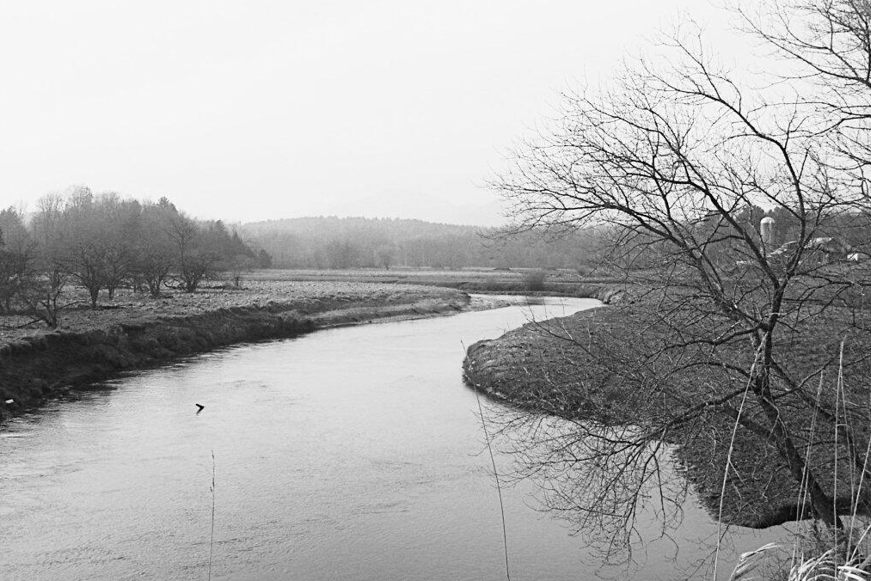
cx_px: 439
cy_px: 300
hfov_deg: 46.4
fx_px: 1016
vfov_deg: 31.9
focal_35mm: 42
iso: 64
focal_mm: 8.34
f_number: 6.7
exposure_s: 1/90
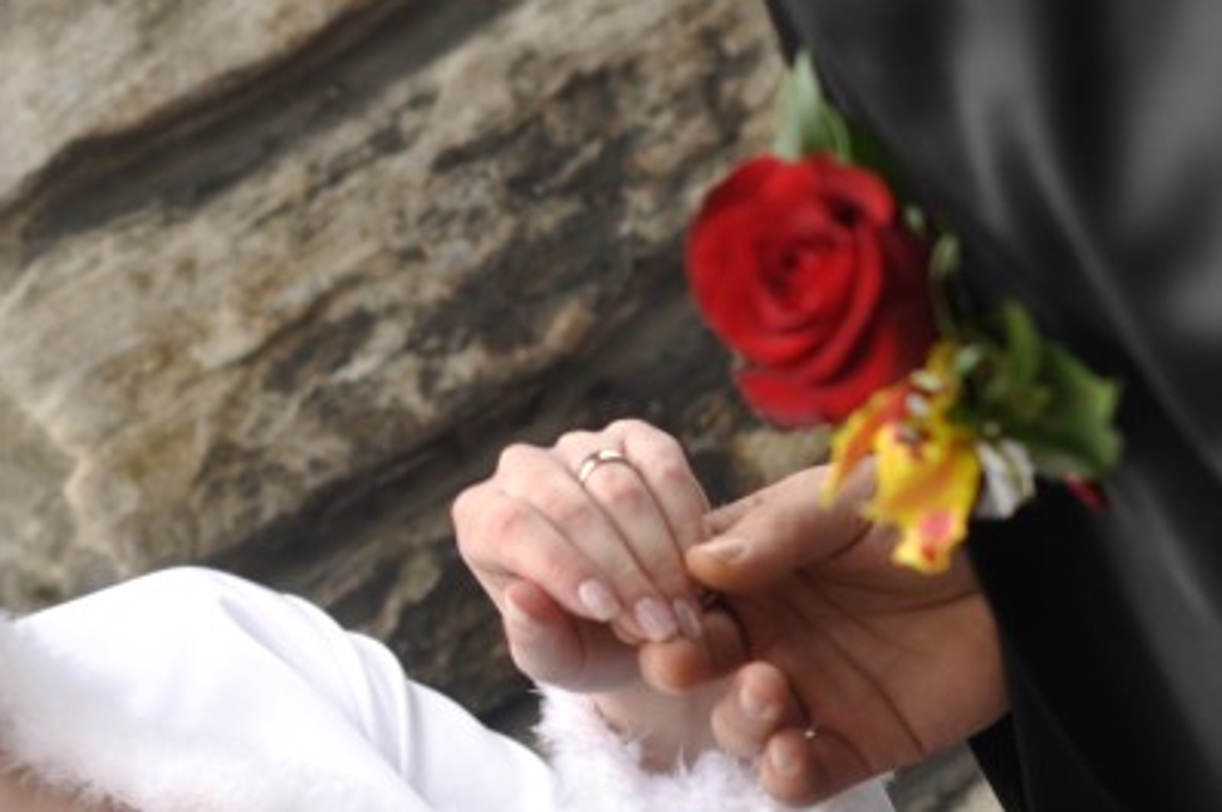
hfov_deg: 12.1
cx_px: 168
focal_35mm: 169
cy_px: 359
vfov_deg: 8.1
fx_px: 5730
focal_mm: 50
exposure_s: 1/100
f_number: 2.8
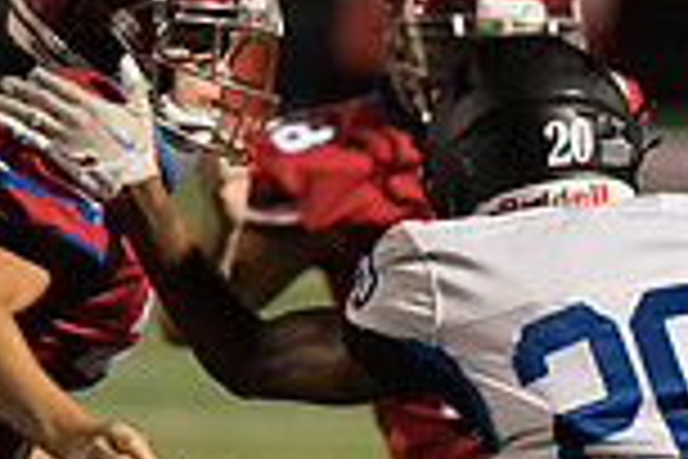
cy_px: 473
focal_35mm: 983
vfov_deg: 1.4
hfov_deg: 2.1
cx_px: 676
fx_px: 18785
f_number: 2.8
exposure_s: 1/1250
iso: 8000
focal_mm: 200
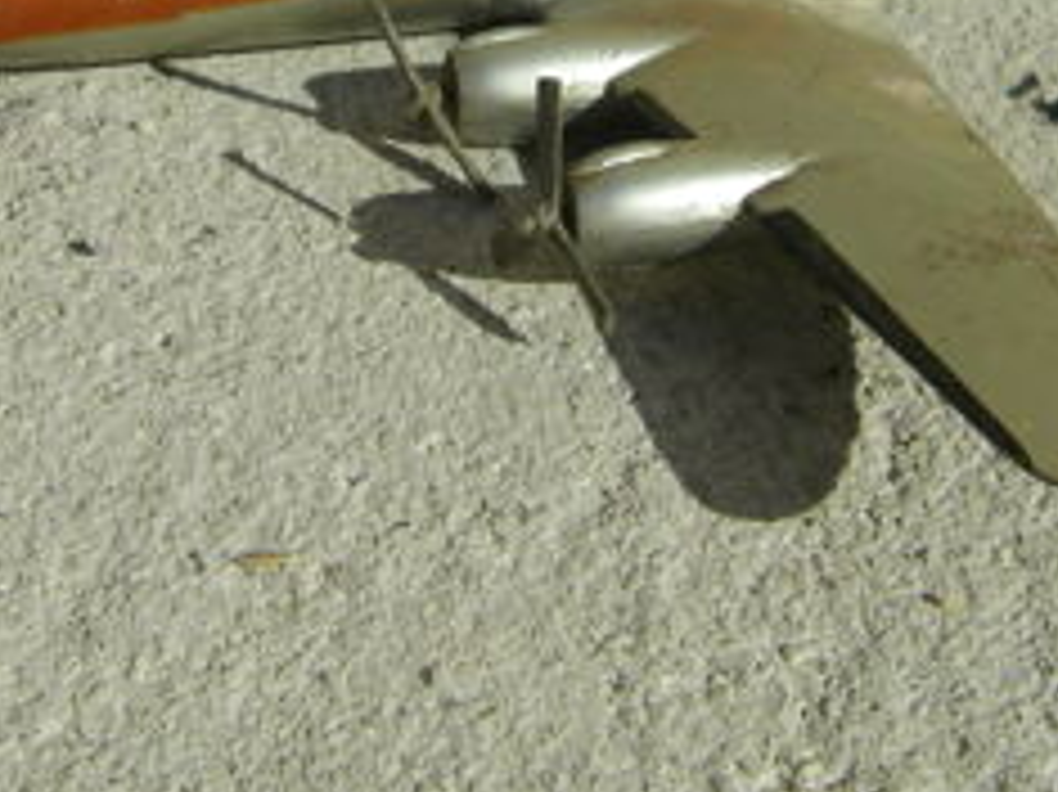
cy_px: 54
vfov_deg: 15.0
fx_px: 2963
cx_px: 621
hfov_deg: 20.2
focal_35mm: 97
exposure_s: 1/400
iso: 64
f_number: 7
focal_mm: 6.3
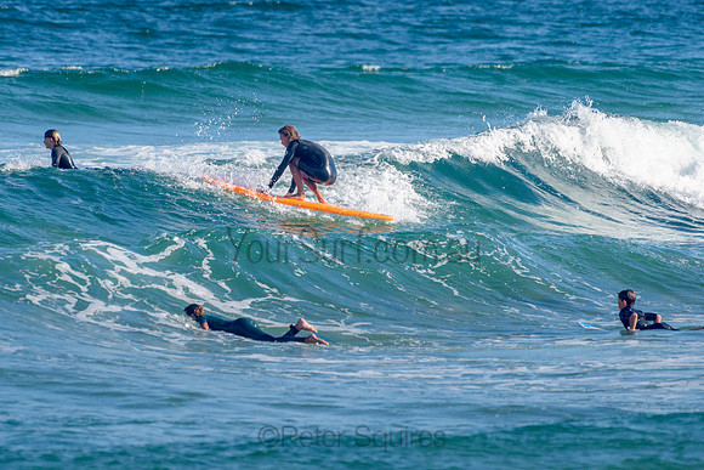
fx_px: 11994
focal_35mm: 613
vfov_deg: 2.2
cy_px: 182
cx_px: 272
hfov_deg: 3.4
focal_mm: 500
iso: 250
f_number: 5.6
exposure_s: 1/2000
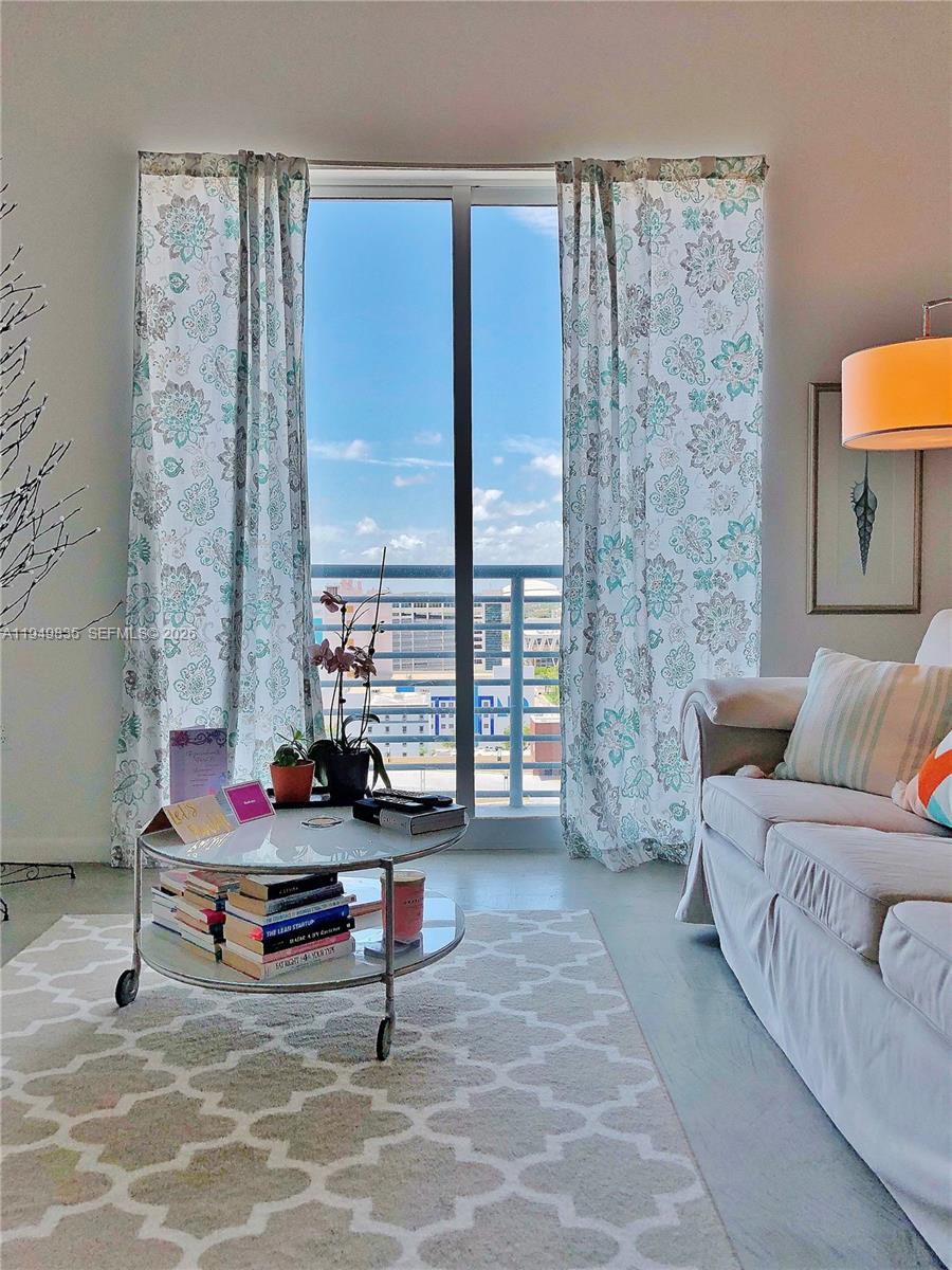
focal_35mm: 28
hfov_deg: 49.7
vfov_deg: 63.4
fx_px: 1027
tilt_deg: -1.7
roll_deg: +1.1
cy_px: 635
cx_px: 476
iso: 20
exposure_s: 1/475
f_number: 1.8
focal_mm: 4
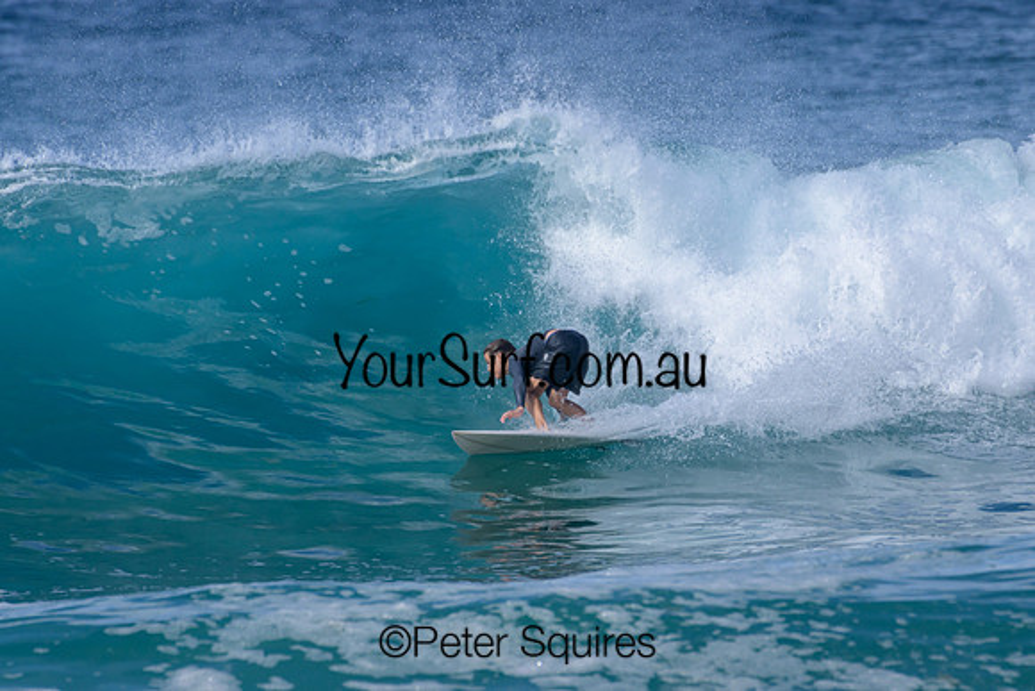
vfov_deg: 1.4
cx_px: 518
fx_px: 28755
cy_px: 346
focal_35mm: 1000
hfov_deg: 2.1
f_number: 11
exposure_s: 1/2000
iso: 900
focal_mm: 1000
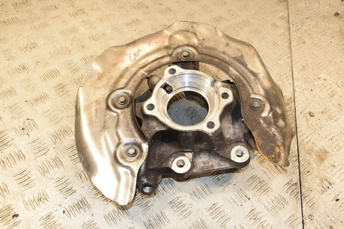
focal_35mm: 38
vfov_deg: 35.5
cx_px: 172
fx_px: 358
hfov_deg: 51.3
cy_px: 114
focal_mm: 25
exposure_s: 1/200
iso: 800
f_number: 7.1
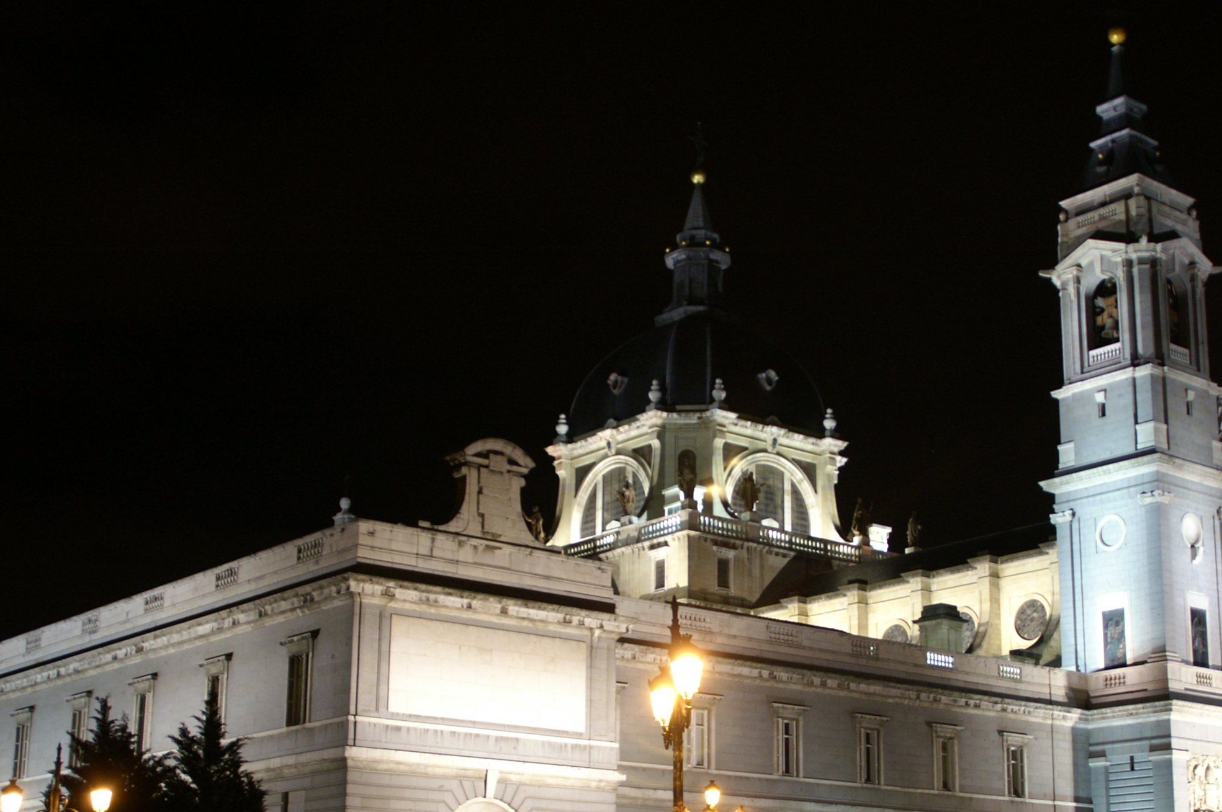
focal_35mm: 55
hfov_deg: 36.2
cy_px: 561
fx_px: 1865
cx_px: 706
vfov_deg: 24.4
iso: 400
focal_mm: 24
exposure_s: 1/13
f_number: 4
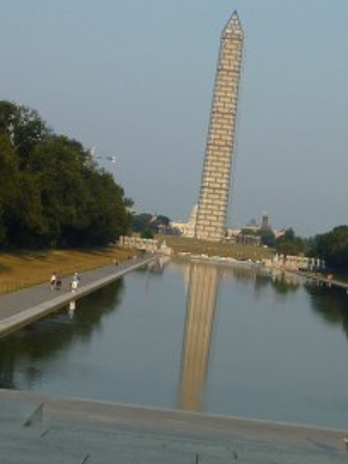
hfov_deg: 12.3
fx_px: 1609
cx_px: 210
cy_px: 142
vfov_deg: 16.4
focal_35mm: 120
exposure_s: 1/400
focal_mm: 7.4
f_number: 4.2
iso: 80
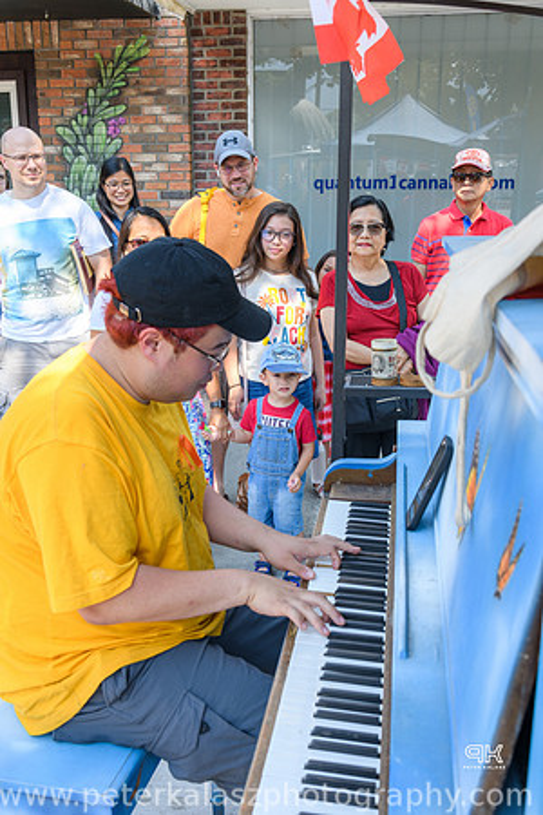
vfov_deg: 50.7
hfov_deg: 35.1
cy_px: 408
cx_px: 272
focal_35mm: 38
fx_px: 860
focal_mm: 38
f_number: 8
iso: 450
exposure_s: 1/200
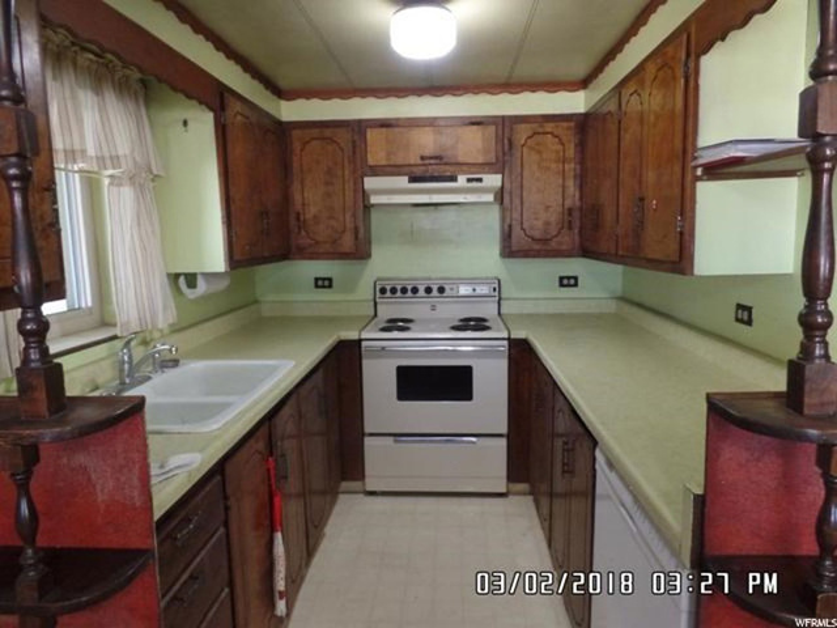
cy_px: 314
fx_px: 556
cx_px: 418
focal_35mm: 23
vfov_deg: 58.9
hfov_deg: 73.9
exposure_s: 1/30
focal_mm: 4.1
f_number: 2.8
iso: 400
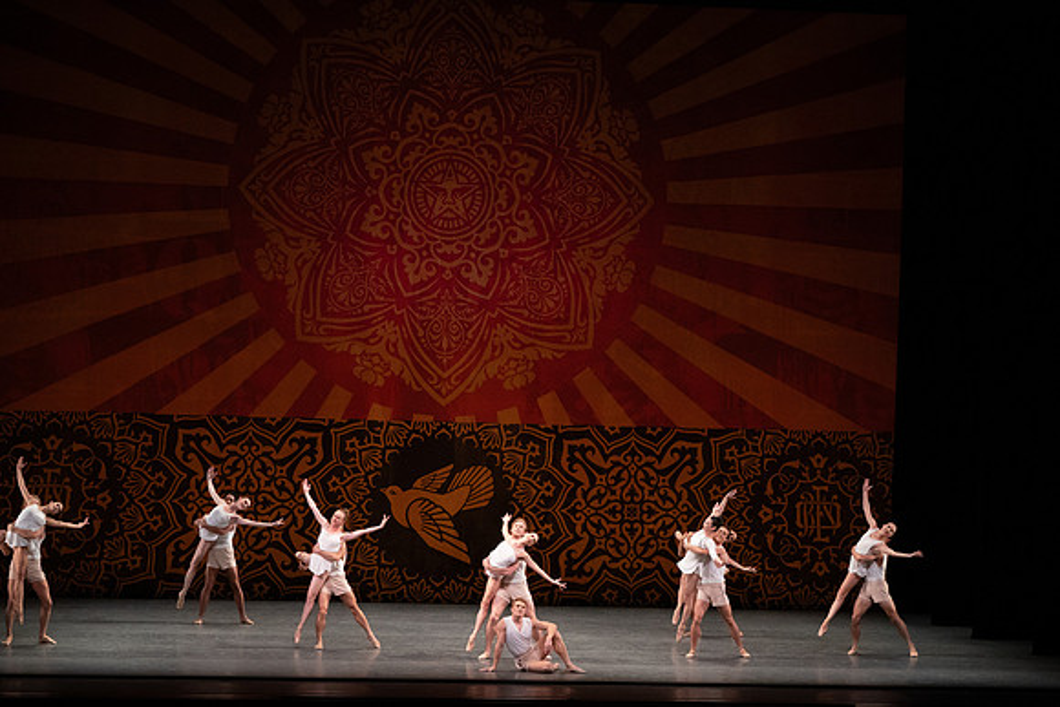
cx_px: 530
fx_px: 2945
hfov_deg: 20.4
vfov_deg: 13.7
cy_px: 354
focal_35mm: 100
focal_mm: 100
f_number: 10
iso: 6400
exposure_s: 1/400
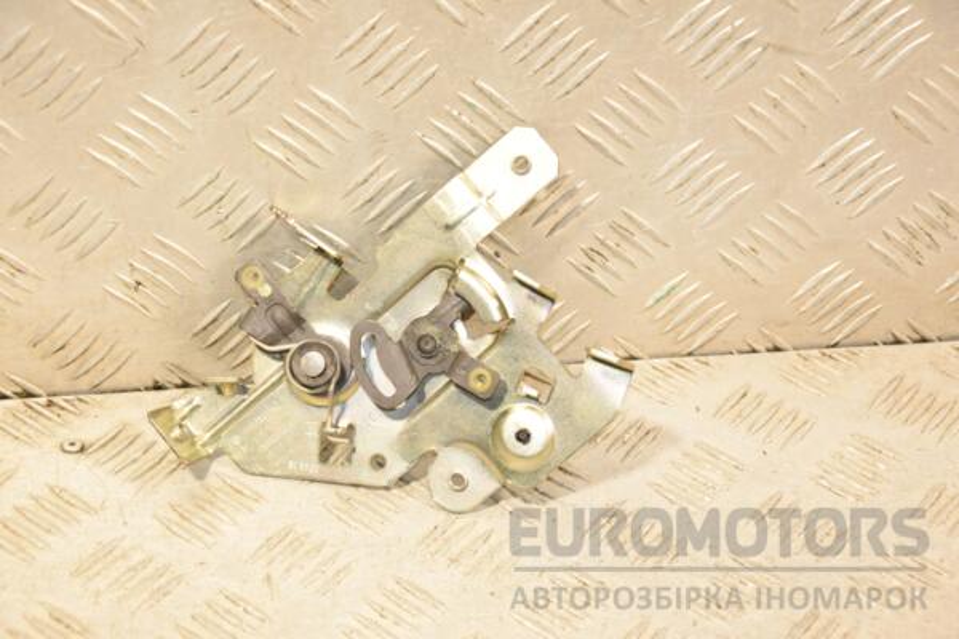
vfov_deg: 15.7
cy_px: 320
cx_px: 480
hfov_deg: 23.4
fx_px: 2317
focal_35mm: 87
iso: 800
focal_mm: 58
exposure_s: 1/100
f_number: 5
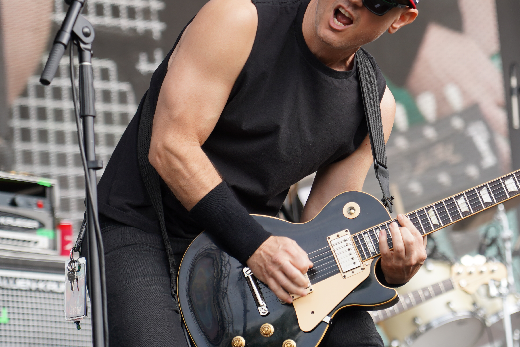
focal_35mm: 162
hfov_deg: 12.7
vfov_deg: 8.5
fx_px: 2340
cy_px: 171
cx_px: 324
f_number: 4
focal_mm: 105
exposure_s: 1/160
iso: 200
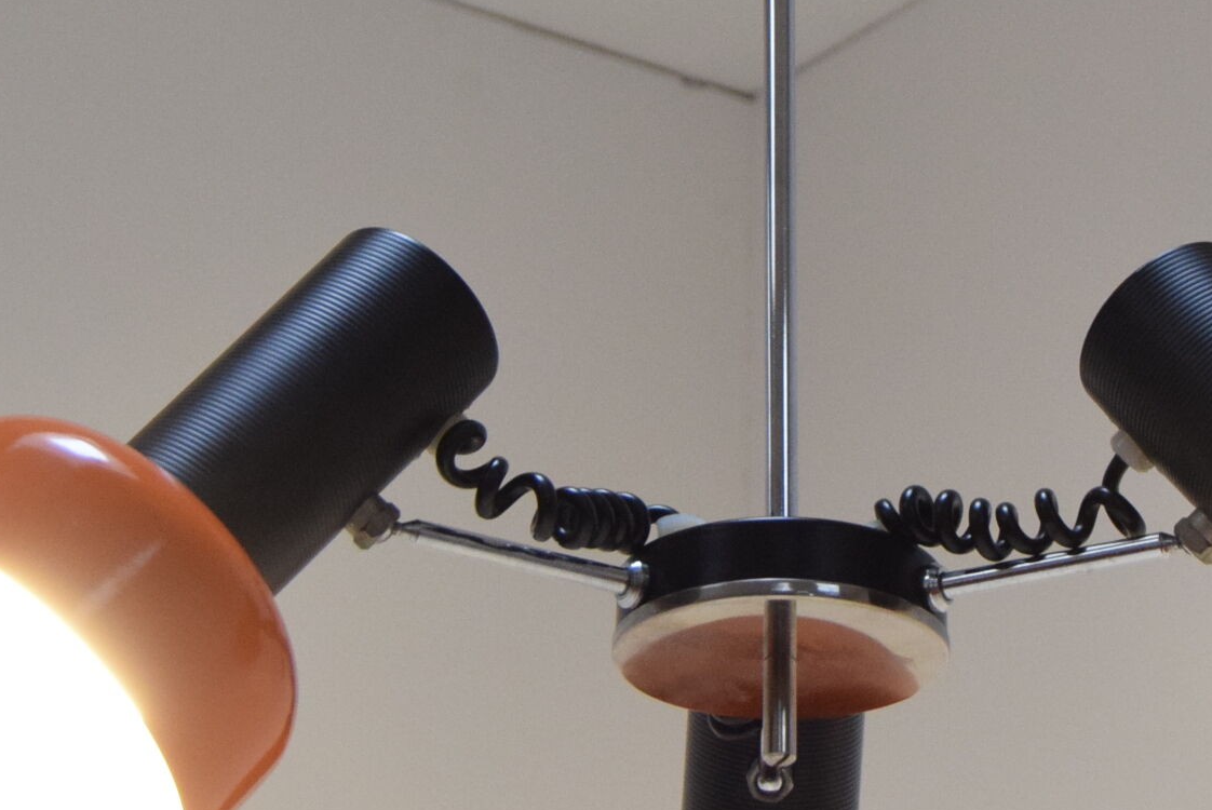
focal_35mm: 136
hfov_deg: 15.0
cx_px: 825
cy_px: 238
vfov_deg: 10.1
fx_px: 4582
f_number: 5
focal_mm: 34
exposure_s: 1/100
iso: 1600
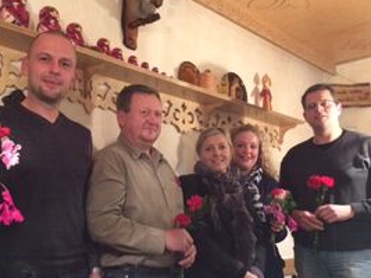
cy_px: 179
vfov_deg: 32.0
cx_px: 128
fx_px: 482
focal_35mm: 45
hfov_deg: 41.6
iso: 400
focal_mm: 4.12
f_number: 2.2
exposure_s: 1/15
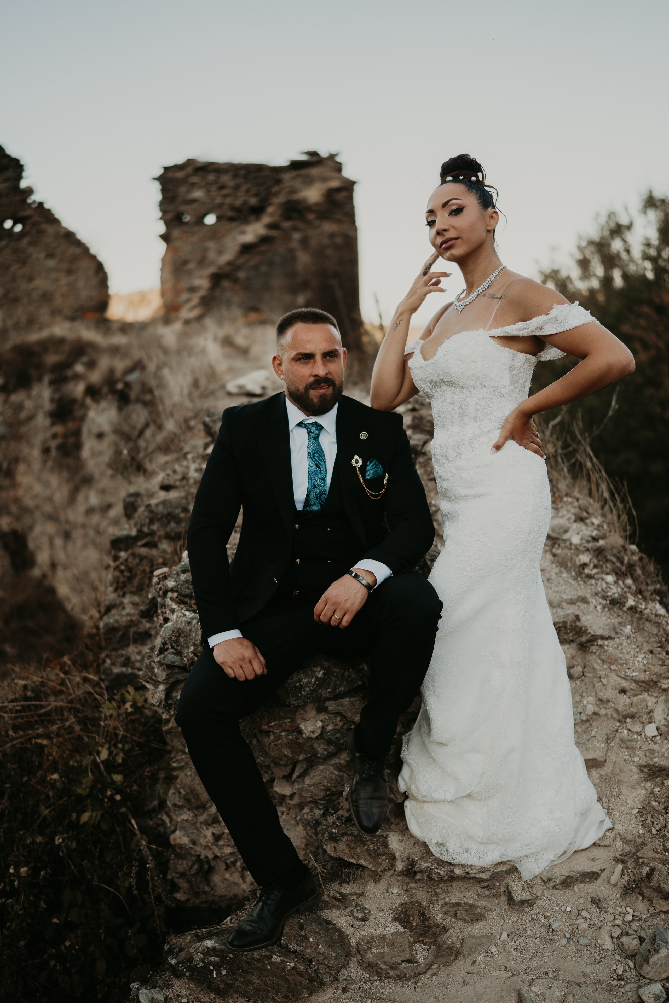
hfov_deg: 37.9
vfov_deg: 54.4
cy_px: 502
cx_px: 334
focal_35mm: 35
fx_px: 976
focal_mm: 35
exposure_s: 1/1250
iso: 100
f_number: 1.4
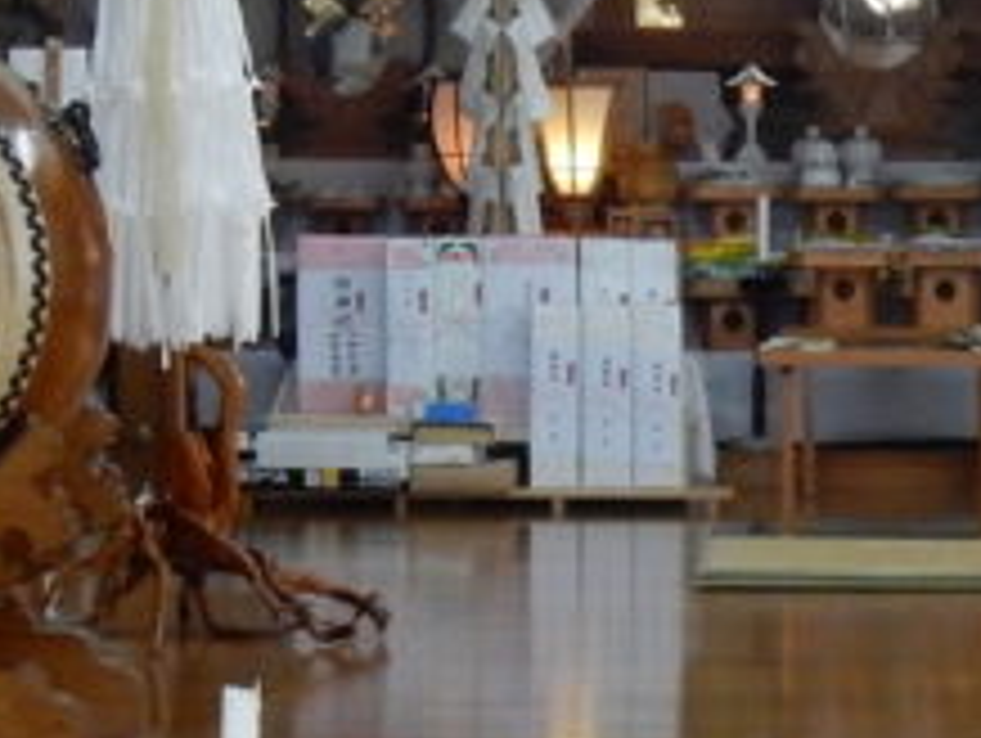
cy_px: 684
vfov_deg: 8.8
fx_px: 4795
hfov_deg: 11.7
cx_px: 711
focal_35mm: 169
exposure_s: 1/30
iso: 400
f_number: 4
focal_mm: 6.4
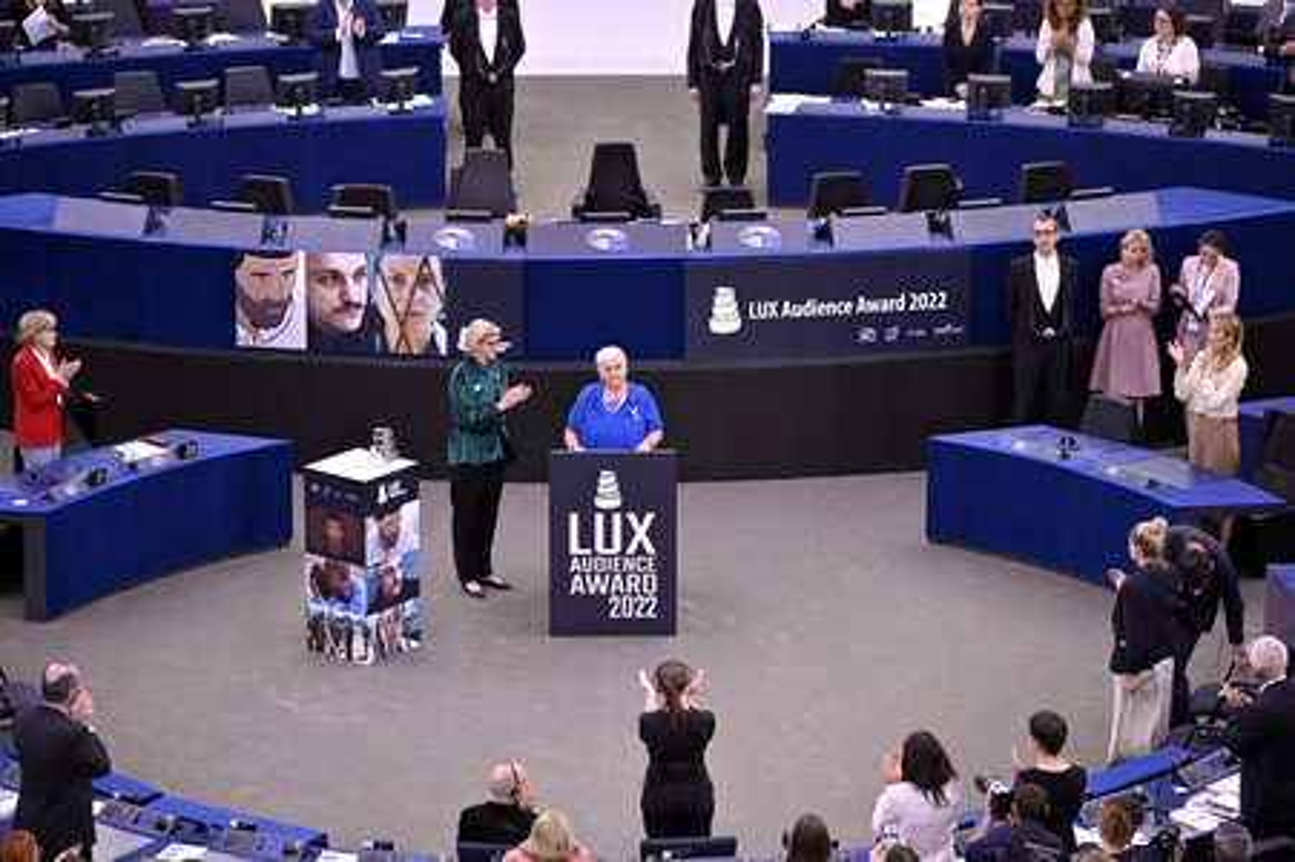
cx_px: 648
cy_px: 431
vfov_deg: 10.1
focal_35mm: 135
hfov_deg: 15.2
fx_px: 4853
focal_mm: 135
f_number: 2.8
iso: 1600
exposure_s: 1/500
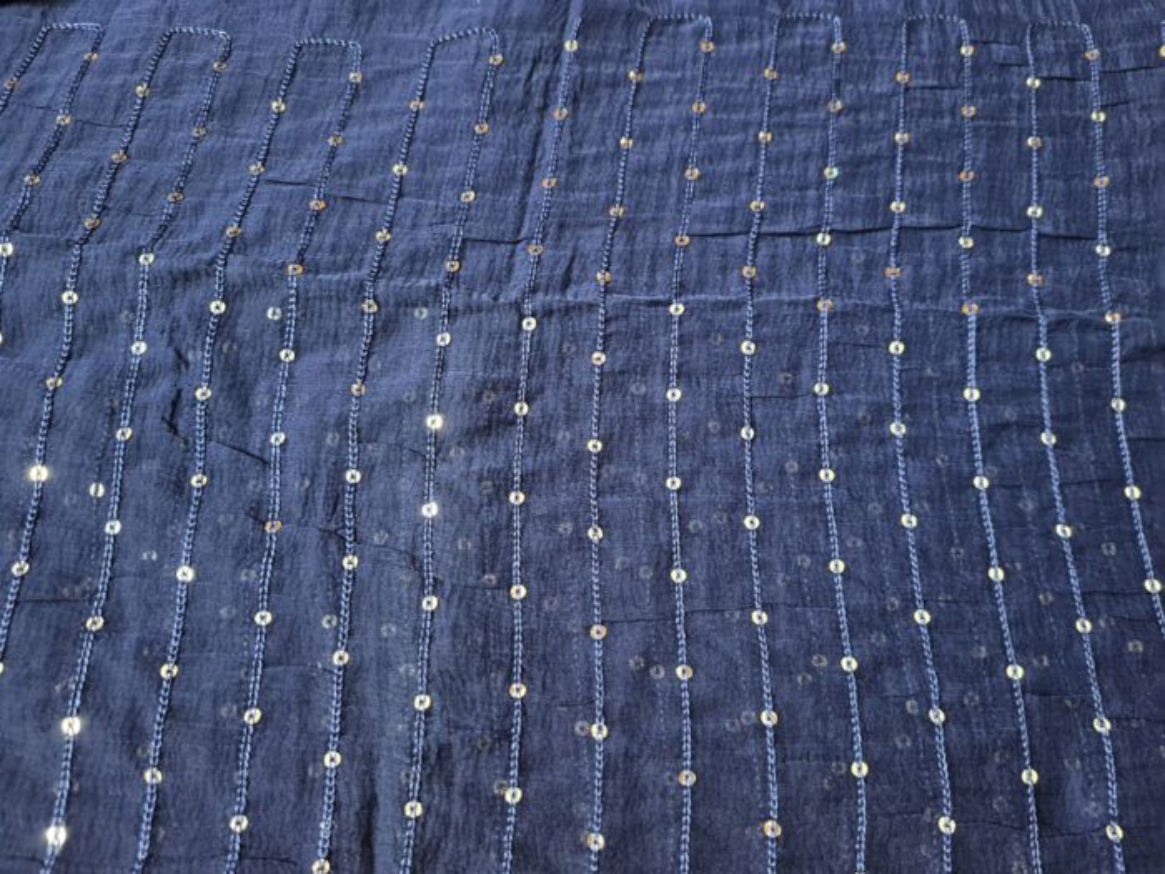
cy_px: 437
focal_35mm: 26
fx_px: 875
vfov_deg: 53.1
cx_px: 582
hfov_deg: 67.3
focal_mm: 5.4
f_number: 1.8
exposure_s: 1/24
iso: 640
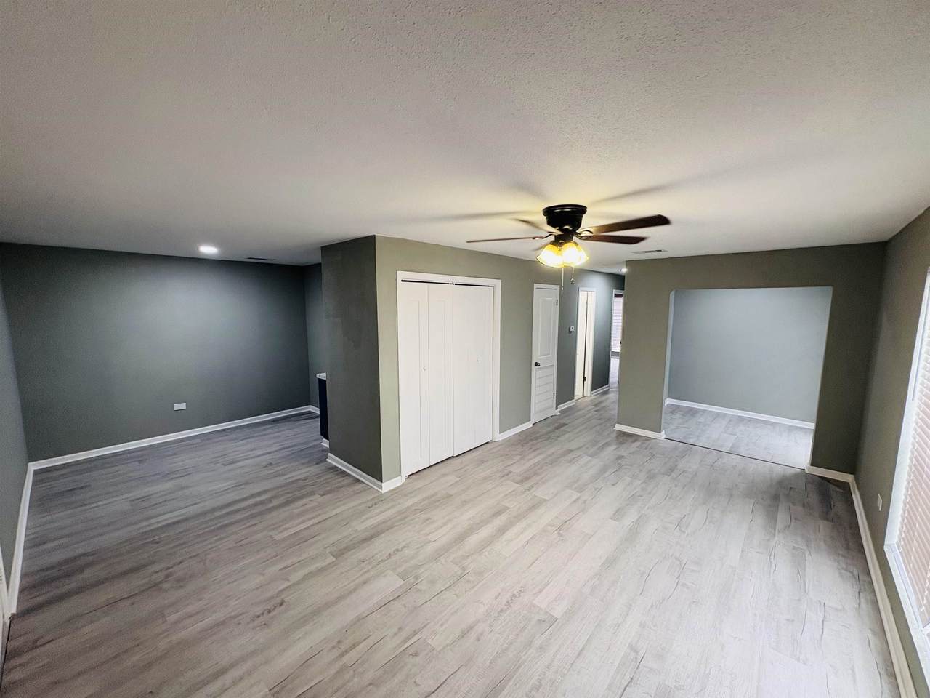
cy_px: 349
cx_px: 465
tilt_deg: -5.7
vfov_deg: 85.7
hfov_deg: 102.1
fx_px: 376
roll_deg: +0.1
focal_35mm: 14
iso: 160
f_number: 2.2
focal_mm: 2.22
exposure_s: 1/60
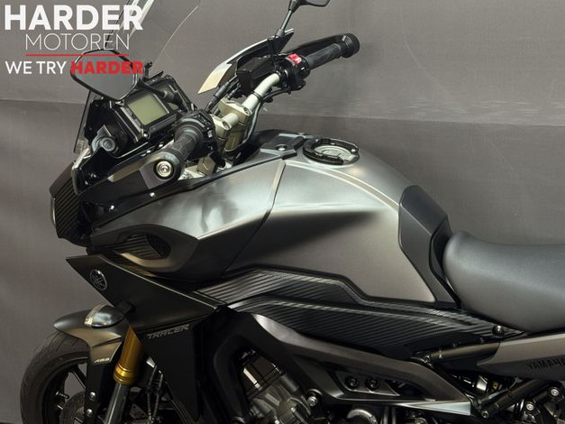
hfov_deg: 38.9
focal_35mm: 49
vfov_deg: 29.7
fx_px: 800
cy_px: 215
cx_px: 287
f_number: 1.78
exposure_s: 1/50
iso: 100
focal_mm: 6.76
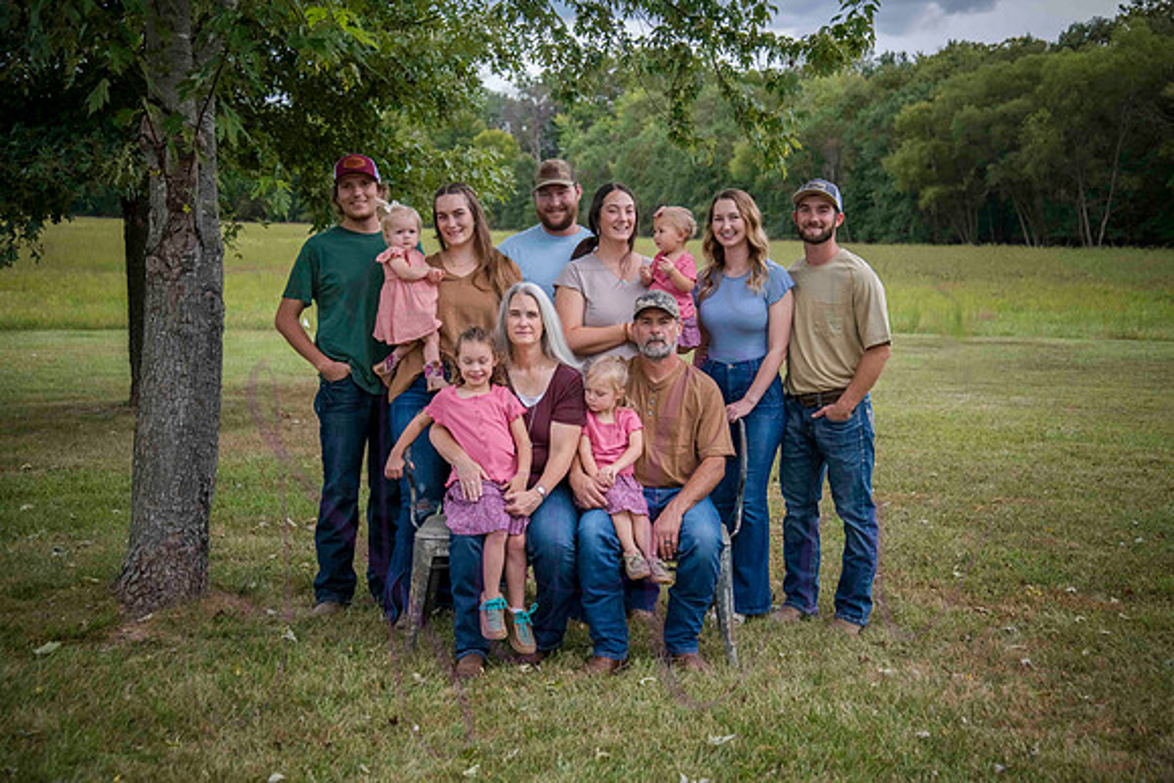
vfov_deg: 27.0
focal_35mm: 50
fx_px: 1631
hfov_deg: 39.6
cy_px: 392
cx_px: 587
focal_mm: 50
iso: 400
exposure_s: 1/640
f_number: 4.2
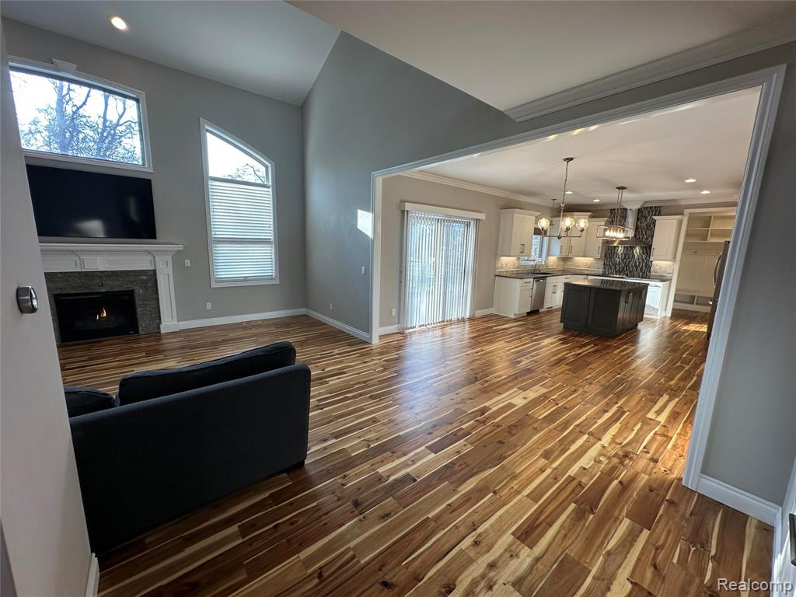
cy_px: 298
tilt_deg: -8.8
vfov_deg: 85.7
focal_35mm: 14
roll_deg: -1.3
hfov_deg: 102.1
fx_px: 322
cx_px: 398
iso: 64
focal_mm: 2.22
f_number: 2.2
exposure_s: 1/120
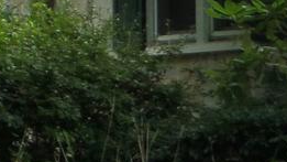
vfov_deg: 3.5
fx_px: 2672
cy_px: 0
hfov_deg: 5.9
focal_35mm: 351
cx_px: 670
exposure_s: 1/125
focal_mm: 6.8
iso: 100
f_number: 3.6
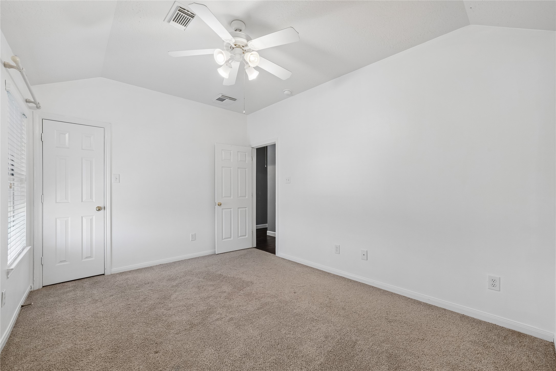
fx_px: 216
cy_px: 186
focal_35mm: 14
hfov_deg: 104.3
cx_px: 278
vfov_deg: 81.2
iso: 640
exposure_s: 1/10
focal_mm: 14
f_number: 10
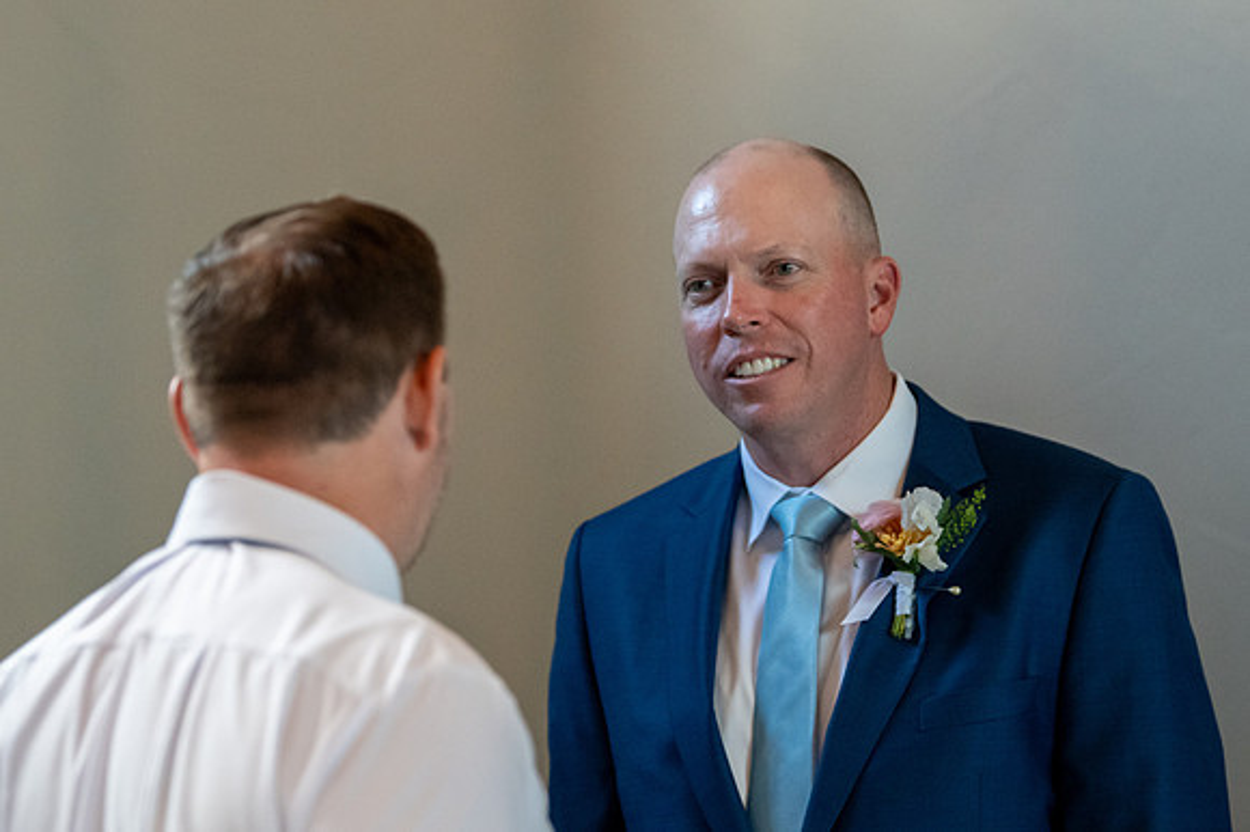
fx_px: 7083
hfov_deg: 10.1
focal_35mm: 204
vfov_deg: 6.7
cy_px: 292
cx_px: 637
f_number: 2.8
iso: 3200
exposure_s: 1/320
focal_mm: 130
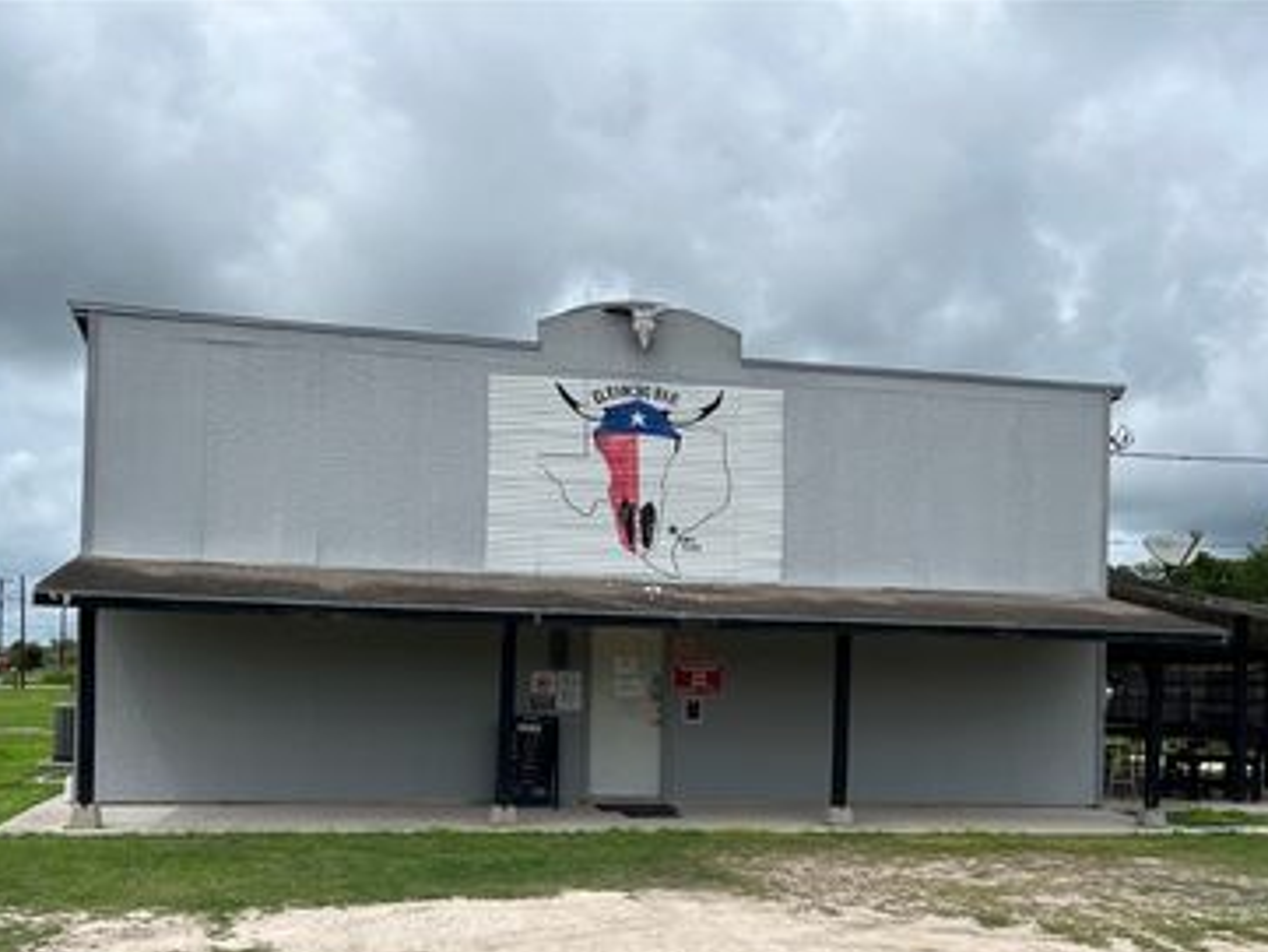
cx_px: 608
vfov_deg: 39.1
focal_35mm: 36
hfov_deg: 51.3
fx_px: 1319
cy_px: 655
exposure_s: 1/6211
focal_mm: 5.7
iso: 50
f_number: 1.5
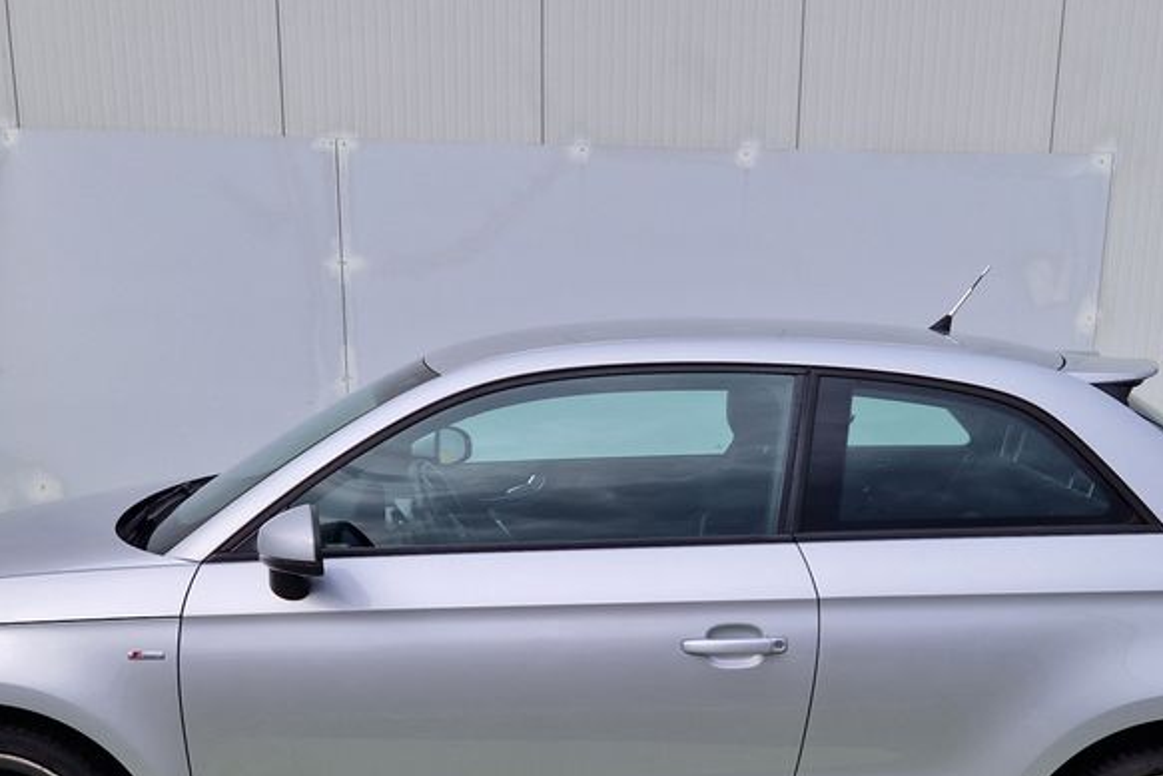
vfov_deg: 31.0
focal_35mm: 42
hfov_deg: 46.3
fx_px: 1357
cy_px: 632
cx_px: 654
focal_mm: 5.4
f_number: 1.8
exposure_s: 1/1014
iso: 50
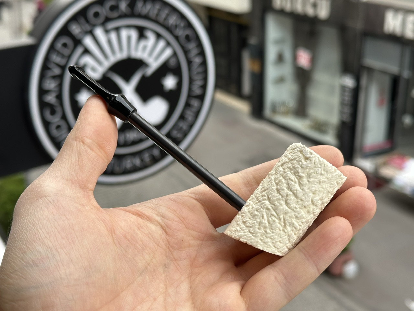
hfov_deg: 39.7
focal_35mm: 48
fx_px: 574
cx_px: 207
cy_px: 156
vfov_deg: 30.3
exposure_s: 1/1000
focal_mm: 6.86
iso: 64
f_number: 1.78
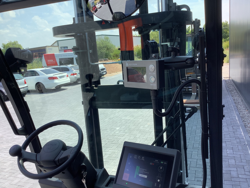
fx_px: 224
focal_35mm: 31
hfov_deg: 58.4
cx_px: 125
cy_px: 94
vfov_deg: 45.4
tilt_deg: -9.5
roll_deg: +3.9
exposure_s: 1/399
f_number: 2.4
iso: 25
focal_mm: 3.3
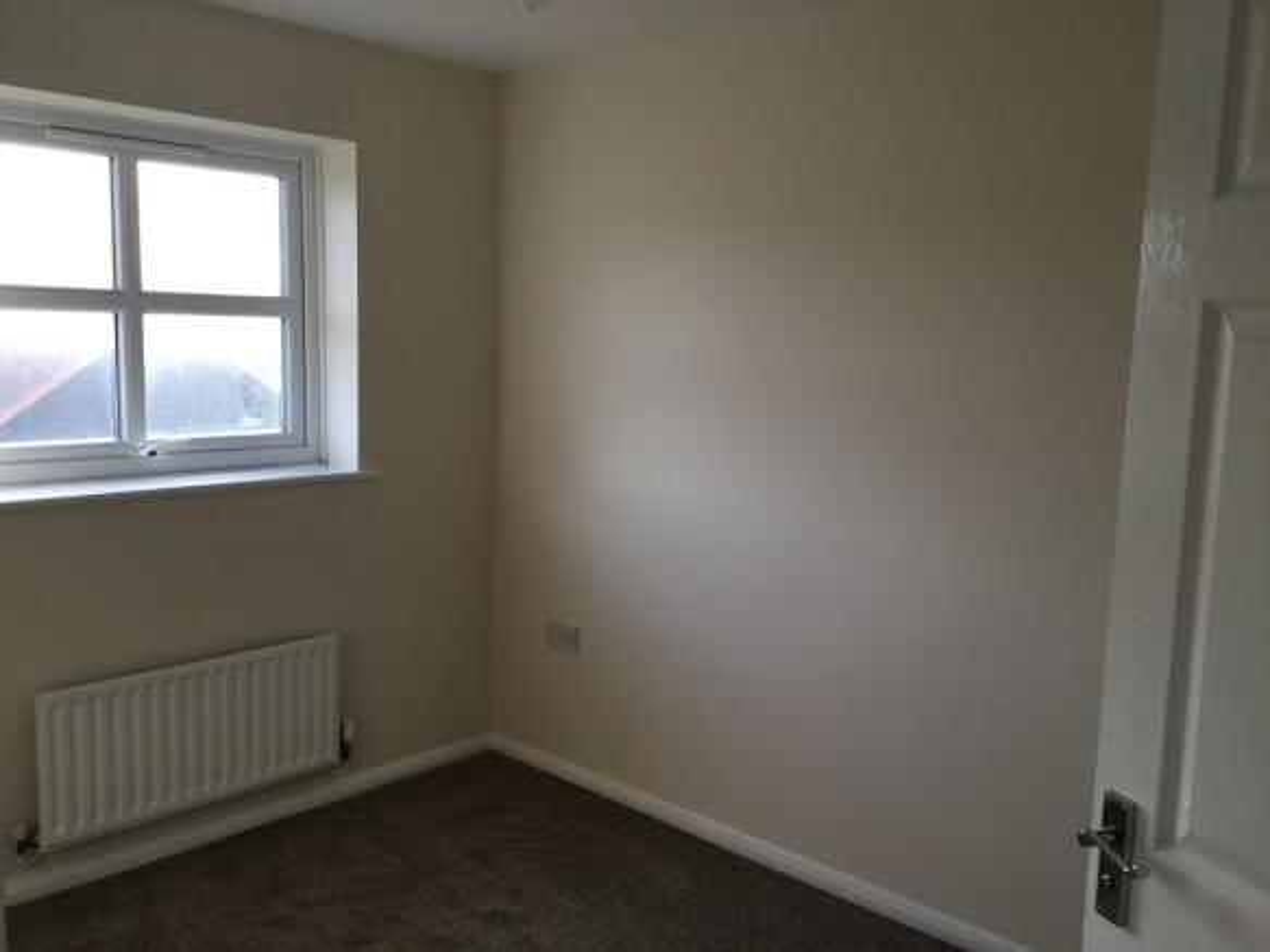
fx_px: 1137
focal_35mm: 31
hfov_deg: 58.4
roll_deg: -1.4
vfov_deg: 45.4
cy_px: 476
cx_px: 635
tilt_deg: -8.0
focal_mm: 3.3
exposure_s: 1/33
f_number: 2.4
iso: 25
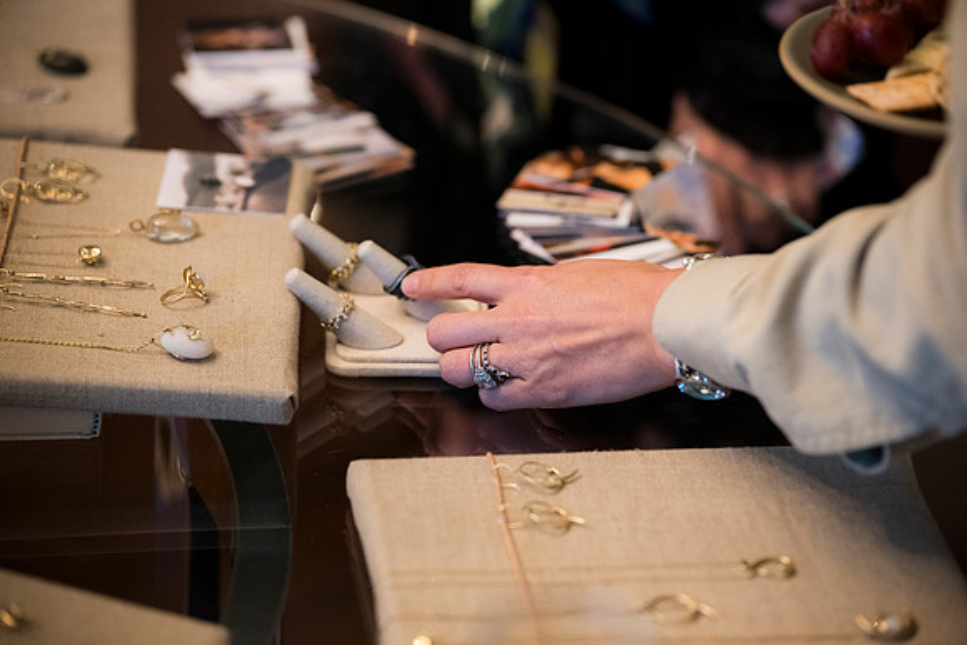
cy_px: 322
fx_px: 3116
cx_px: 484
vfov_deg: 11.8
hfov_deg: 17.6
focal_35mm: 116
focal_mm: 116
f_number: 3.2
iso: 3200
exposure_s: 1/160
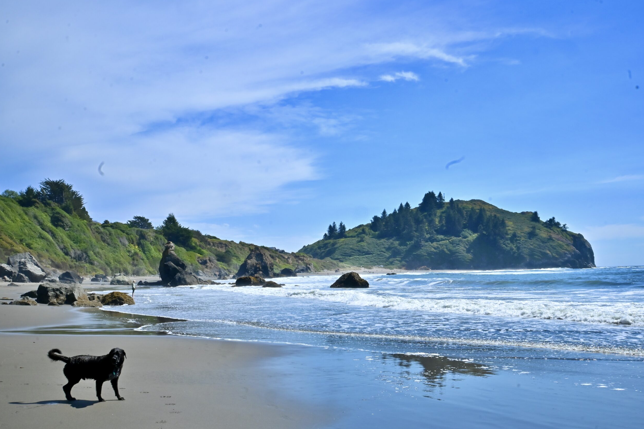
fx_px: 595
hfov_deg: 56.9
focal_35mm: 33
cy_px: 219
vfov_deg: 39.7
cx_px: 325
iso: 250
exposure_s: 1/160
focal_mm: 21.5
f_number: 22
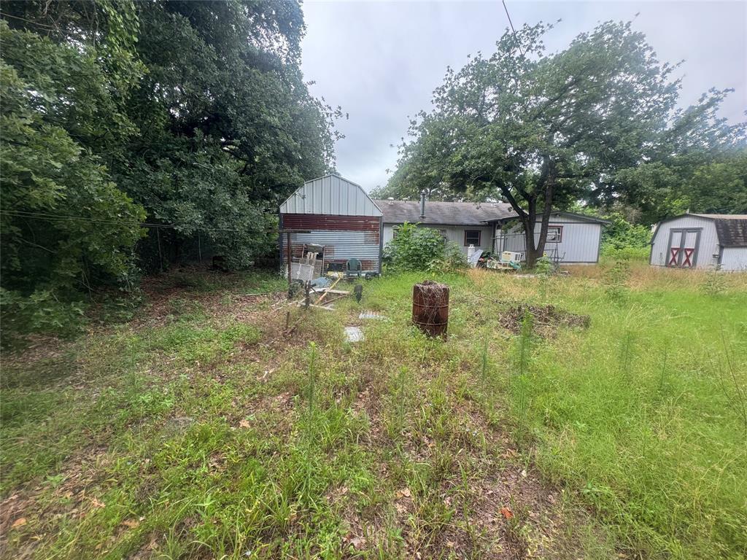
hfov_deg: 102.1
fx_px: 302
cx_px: 374
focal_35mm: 14
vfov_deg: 85.7
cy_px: 280
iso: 40
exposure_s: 1/243
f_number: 2.2
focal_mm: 2.22
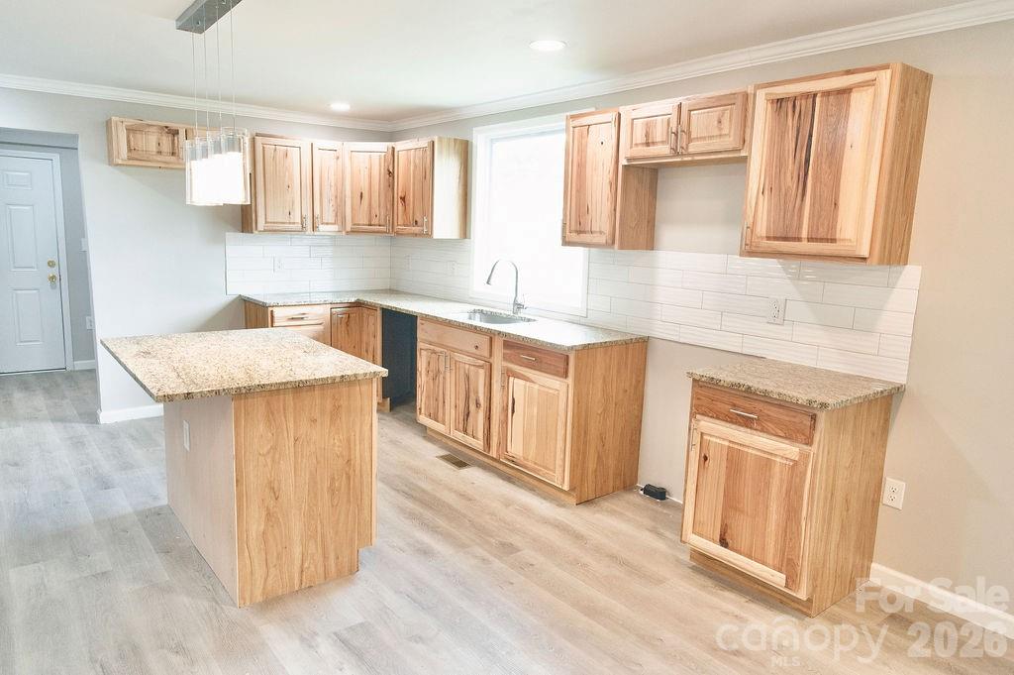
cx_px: 507
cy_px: 338
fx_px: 675
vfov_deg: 53.1
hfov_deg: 73.8
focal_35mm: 24
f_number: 4.5
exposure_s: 1/250
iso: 400
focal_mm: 24
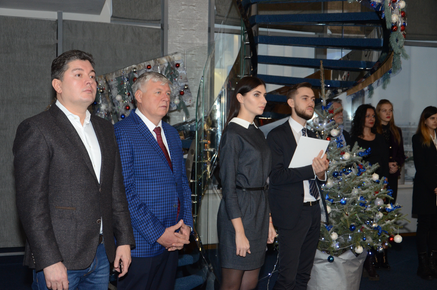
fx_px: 630
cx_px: 215
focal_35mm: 52
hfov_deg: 38.3
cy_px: 145
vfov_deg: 25.9
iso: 1250
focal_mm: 34
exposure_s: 1/160
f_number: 4.2
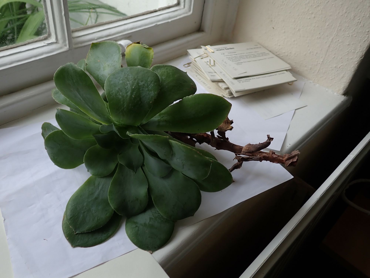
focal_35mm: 30
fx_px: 321
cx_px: 185
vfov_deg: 46.8
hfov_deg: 60.0
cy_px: 139
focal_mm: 5.5
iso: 100
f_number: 6.3
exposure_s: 1/30
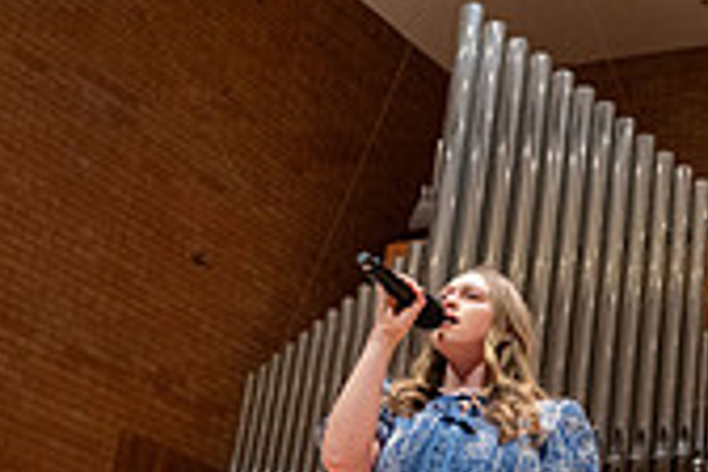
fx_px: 1632
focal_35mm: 83
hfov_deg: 22.4
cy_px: 419
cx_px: 872
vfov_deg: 16.3
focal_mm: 24
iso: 3200
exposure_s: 1/640
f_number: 2.8
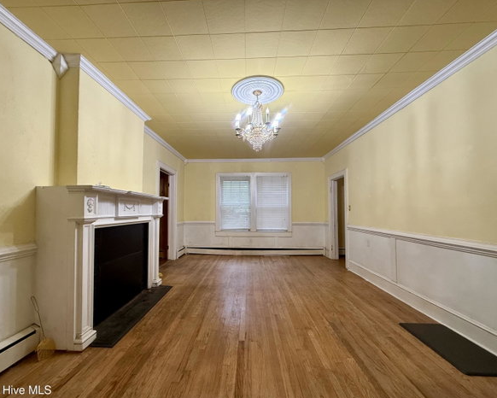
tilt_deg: +2.3
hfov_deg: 96.7
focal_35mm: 15
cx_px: 237
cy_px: 204
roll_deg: -0.1
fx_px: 221
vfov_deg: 84.1
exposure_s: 1/60
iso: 250
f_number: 2.2
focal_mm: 2.22
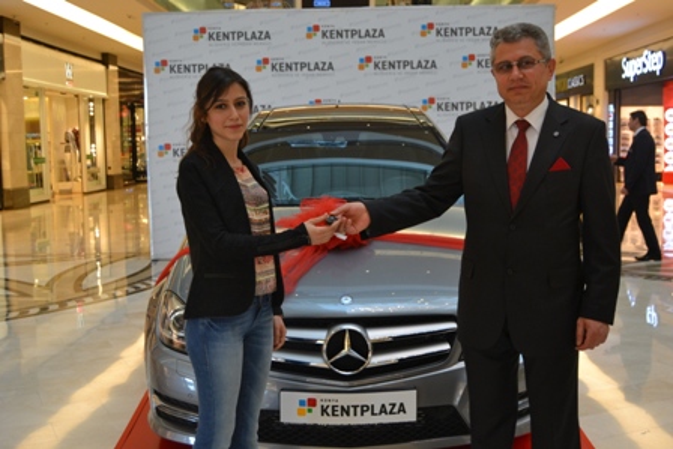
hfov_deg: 43.6
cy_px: 224
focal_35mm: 45
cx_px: 336
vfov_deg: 29.9
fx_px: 841
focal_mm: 30
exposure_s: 1/60
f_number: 4.2
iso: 560
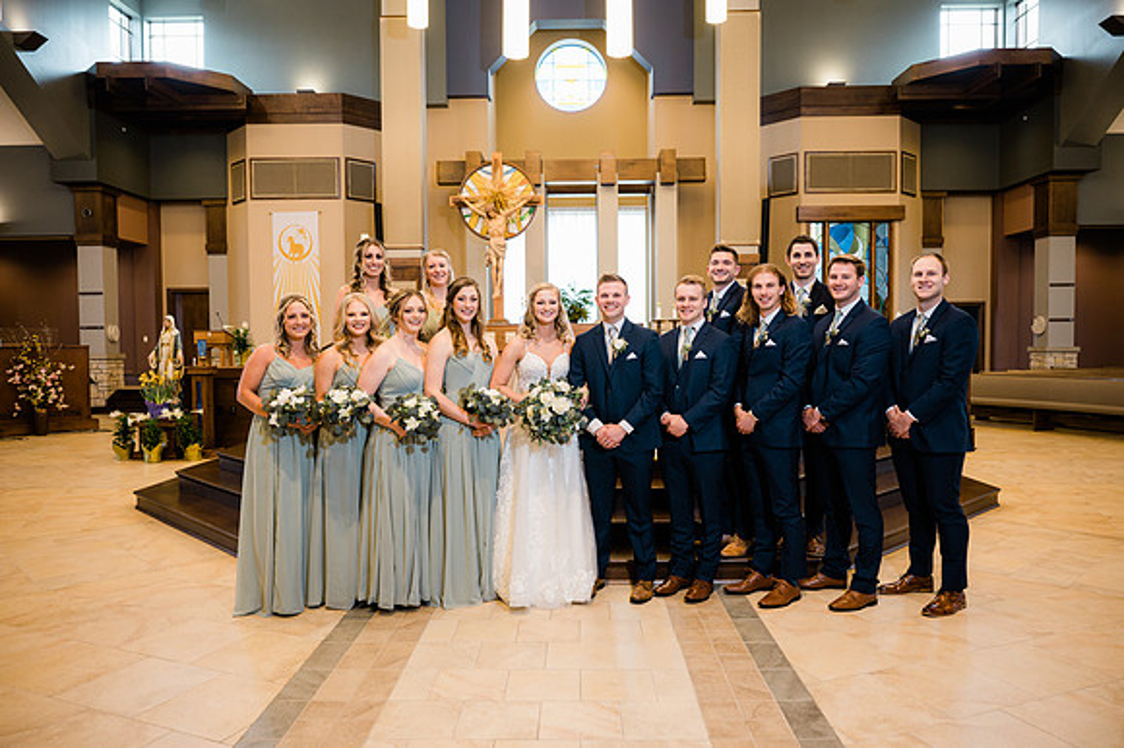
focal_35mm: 26
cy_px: 374
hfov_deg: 69.4
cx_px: 562
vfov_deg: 49.5
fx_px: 811
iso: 1000
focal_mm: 26
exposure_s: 1/200
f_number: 3.2
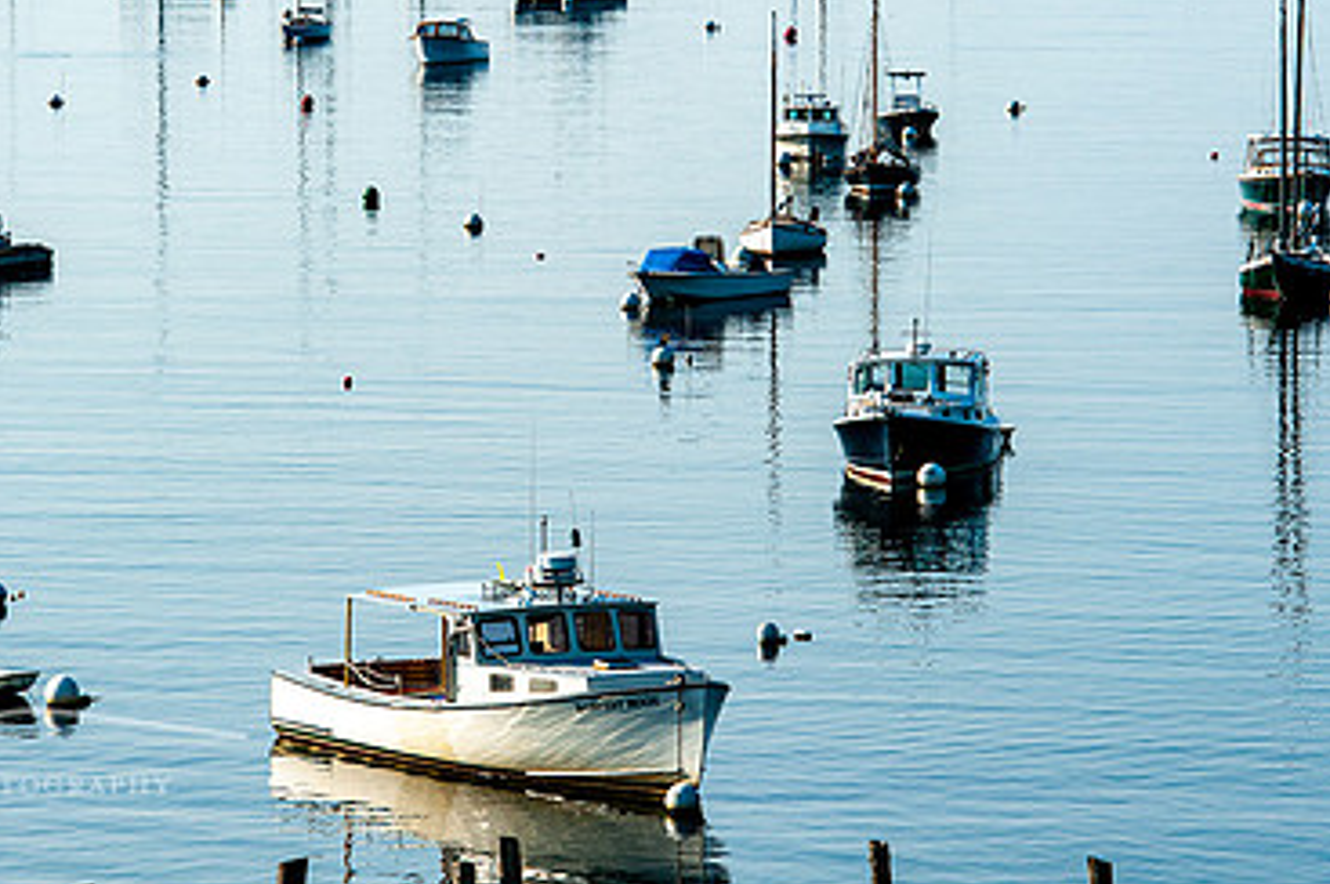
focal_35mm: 253
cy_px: 250
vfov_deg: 5.4
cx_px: 518
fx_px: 9338
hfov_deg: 8.1
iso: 200
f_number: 8
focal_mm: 160
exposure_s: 1/640
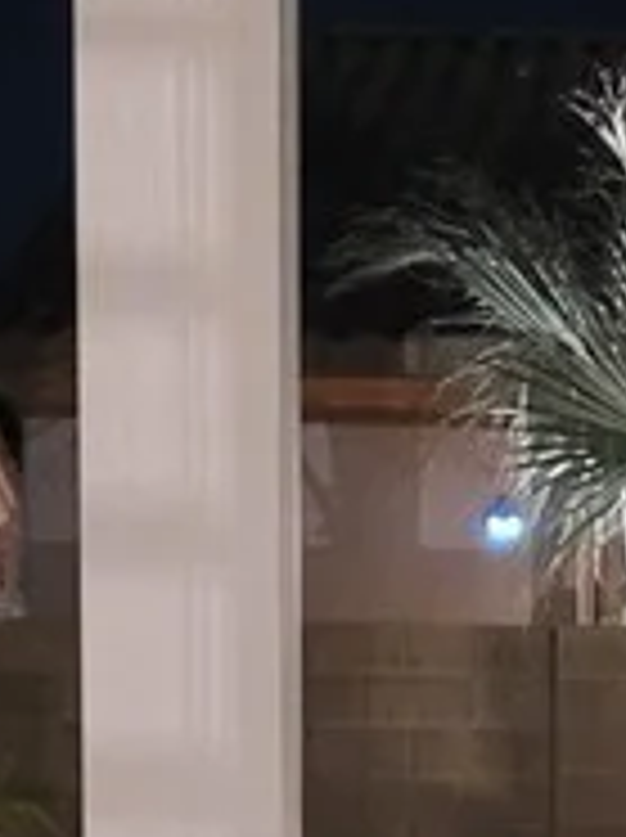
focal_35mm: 143
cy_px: 990
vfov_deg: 13.5
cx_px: 790
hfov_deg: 10.2
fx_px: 3456
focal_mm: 5.4
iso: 1250
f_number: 1.8
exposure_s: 1/8
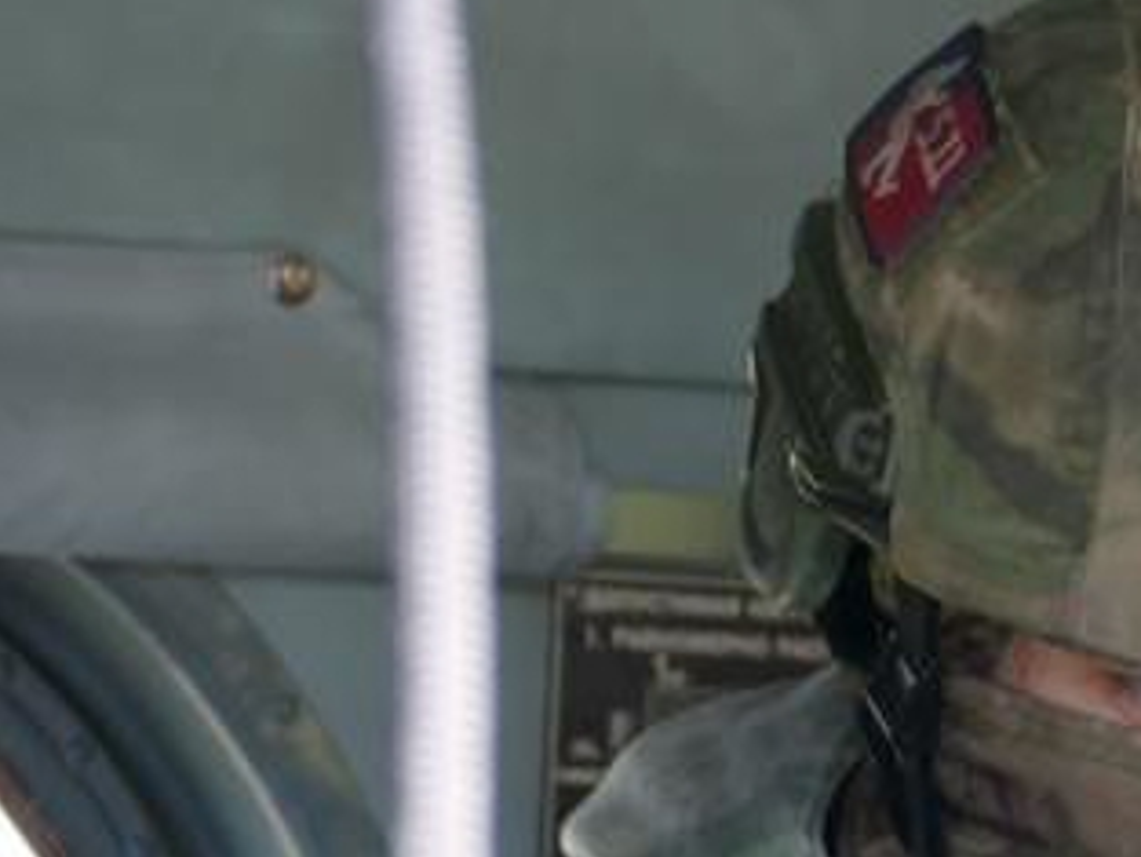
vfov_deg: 2.7
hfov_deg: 3.6
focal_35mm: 553
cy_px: 762
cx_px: 1360
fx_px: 18235
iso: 160
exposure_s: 1/100
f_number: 4
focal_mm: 87.58
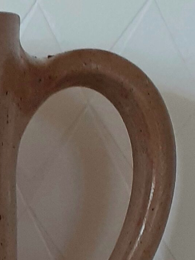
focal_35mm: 155
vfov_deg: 11.7
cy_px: 472
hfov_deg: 8.8
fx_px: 1164
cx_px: -242
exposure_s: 1/100
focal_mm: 3.6
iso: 80
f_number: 1.9
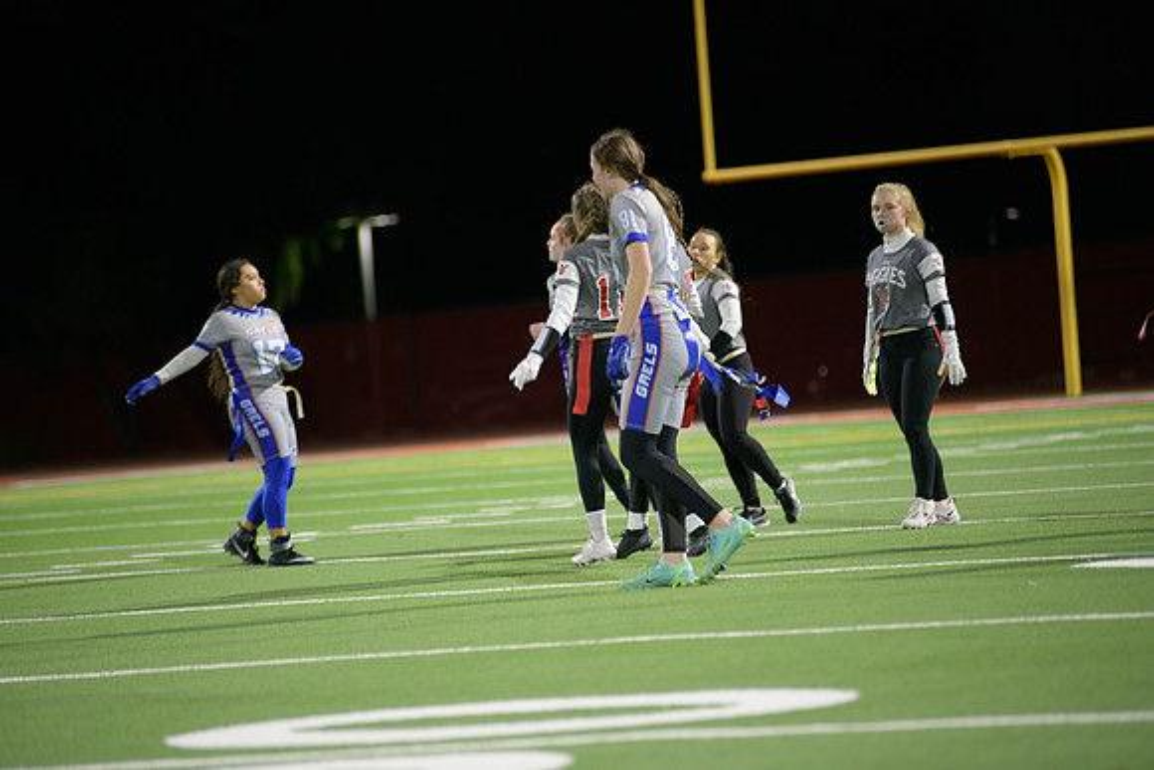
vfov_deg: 6.9
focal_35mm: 200
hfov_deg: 10.3
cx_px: 577
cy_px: 385
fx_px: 6412
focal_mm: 200
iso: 1600
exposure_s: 1/200
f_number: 2.8
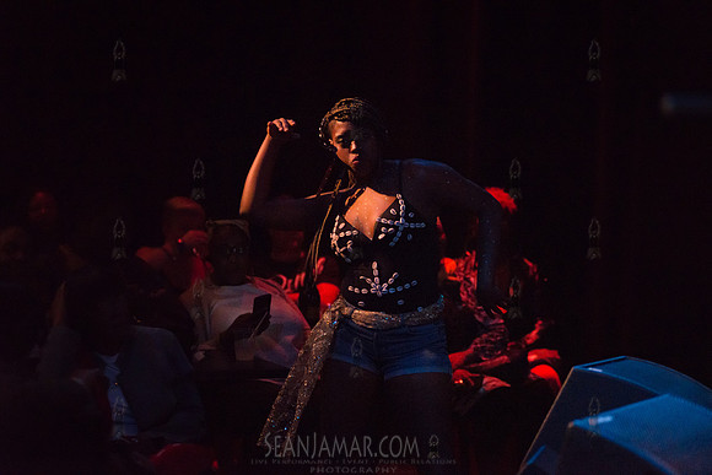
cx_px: 356
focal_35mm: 112
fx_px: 2216
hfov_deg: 18.3
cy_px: 238
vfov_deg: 12.2
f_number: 2.8
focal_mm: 112
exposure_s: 1/200
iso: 4000
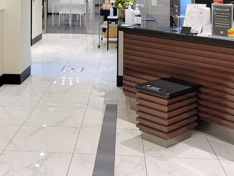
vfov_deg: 23.9
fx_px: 392
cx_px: 91
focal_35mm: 58
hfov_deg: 33.1
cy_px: -7
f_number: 1.8
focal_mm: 5.4
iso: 160
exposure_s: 1/60
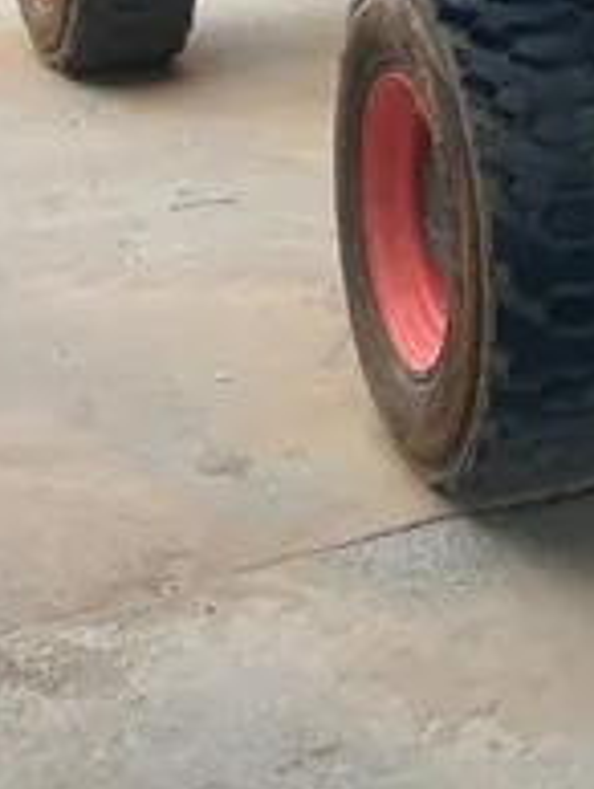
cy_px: -250
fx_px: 2237
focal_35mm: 98
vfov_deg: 18.5
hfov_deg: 14.4
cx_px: 814
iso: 40
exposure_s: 1/152
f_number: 1.5
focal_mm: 5.7
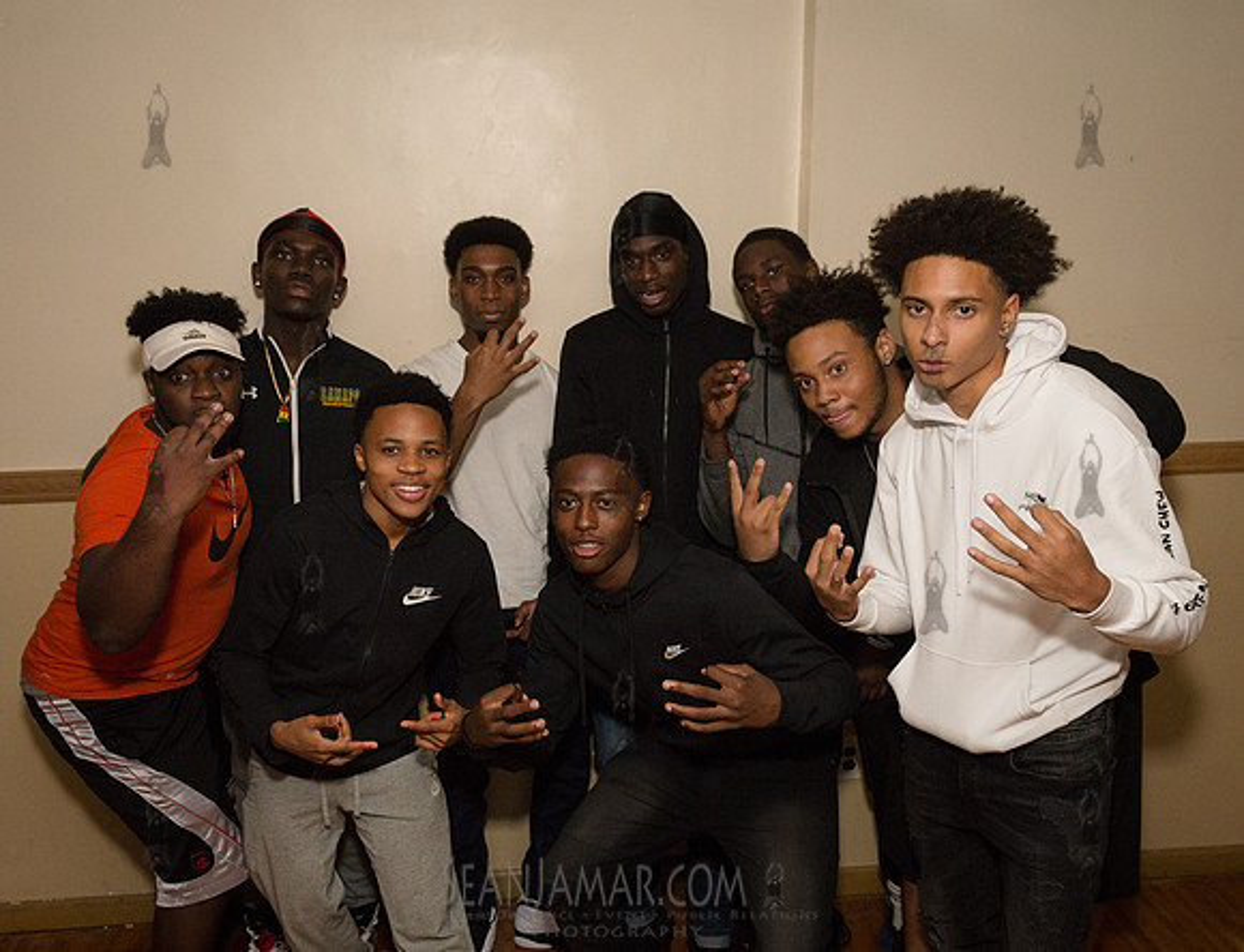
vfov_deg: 45.4
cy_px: 566
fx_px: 1133
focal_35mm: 31
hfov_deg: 57.5
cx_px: 616
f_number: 4
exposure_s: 1/320
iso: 2000
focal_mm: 24
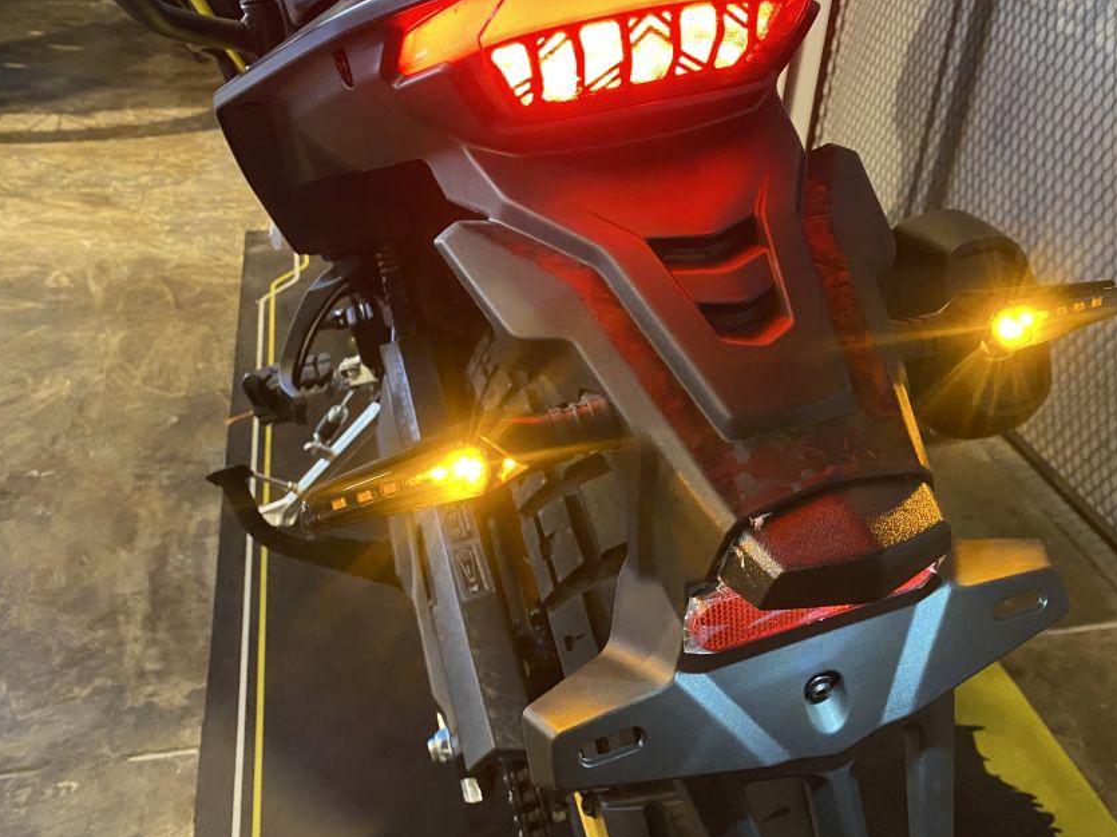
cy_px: 316
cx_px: 676
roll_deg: -7.3
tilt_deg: -26.8
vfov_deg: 42.6
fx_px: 1065
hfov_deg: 54.9
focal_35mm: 33
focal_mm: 4.25
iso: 400
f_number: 1.8
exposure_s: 1/35
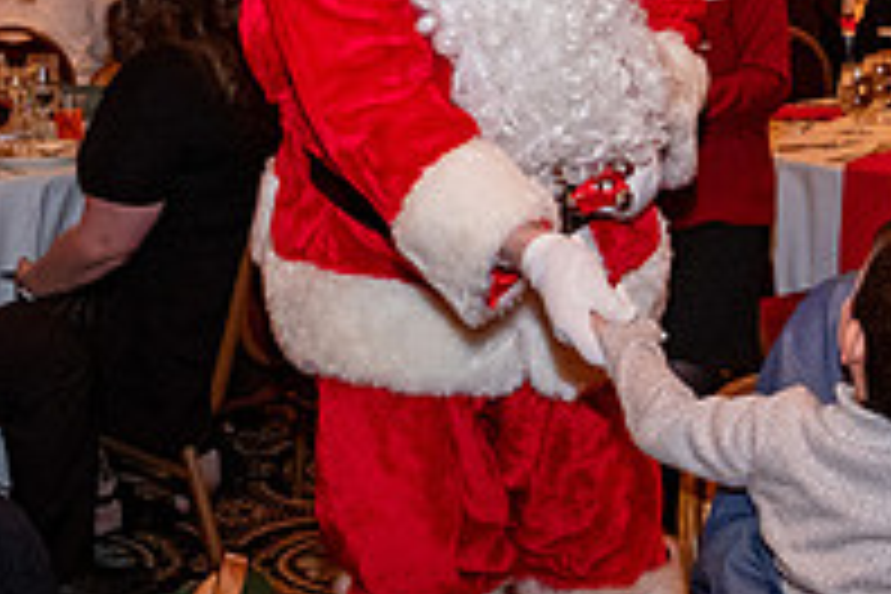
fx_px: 1955
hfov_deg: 25.6
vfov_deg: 17.1
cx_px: 562
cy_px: 110
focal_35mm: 79
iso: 2500
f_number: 2.8
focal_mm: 18
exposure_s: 1/125
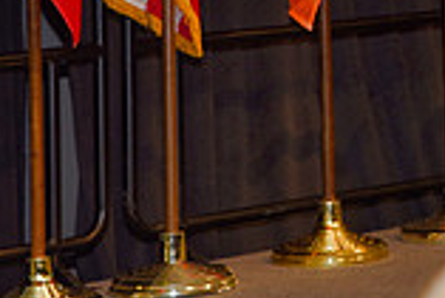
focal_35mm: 259
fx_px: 3204
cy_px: -243
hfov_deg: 7.8
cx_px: 680
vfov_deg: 5.2
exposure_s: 1/60
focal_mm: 70
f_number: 5
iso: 200
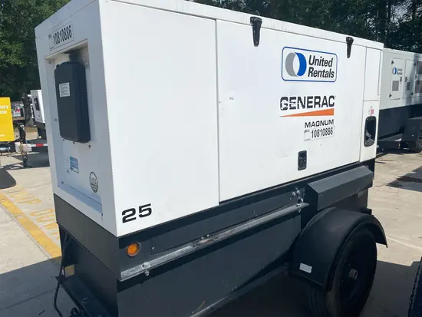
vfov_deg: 53.1
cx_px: 211
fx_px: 317
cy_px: 158
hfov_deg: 67.3
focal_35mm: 26
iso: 32
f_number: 1.8
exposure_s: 1/8197
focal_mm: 4.25
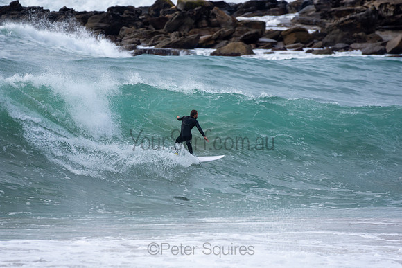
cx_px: 201
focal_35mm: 750
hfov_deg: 2.7
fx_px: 8377
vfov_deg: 1.8
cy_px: 134
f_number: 5.6
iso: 180
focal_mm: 500
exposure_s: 1/800
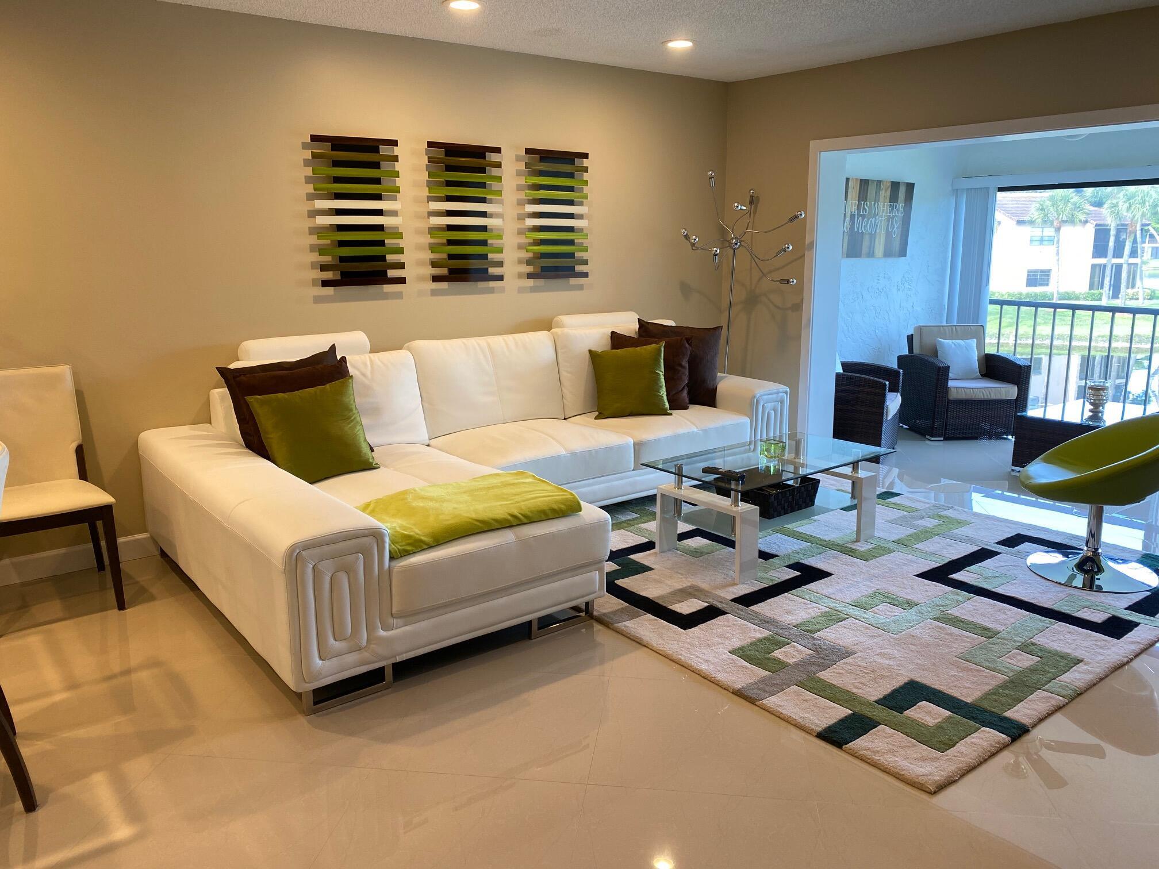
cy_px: 434
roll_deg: +0.0
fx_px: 871
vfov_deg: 53.1
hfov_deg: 67.3
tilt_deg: -12.5
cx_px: 580
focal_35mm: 26
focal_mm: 4.25
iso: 64
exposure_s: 1/60
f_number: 1.8
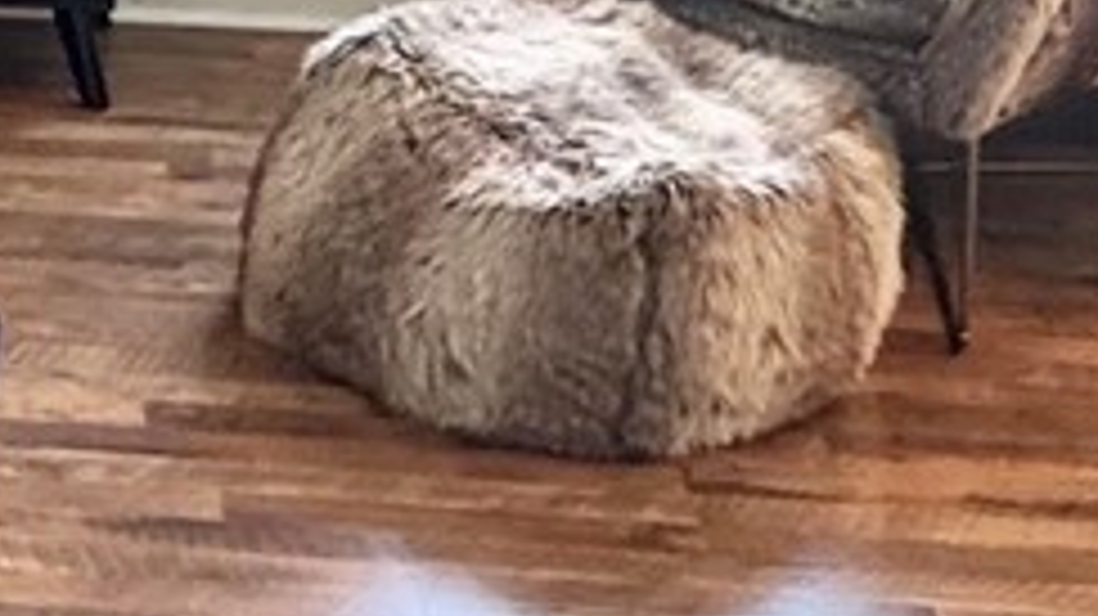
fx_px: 2910
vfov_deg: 11.1
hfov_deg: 20.0
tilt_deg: -7.6
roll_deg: -0.4
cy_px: -571
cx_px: -243
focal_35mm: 100
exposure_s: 1/60
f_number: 2.2
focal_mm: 2.22
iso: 200
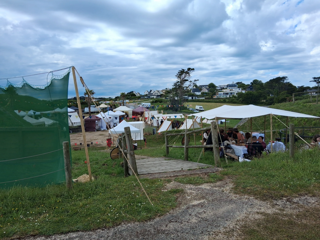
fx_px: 240
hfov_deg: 67.3
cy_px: 120
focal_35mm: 26
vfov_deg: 53.1
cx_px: 160
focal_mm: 3.98
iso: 25
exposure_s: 1/646
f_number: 1.8
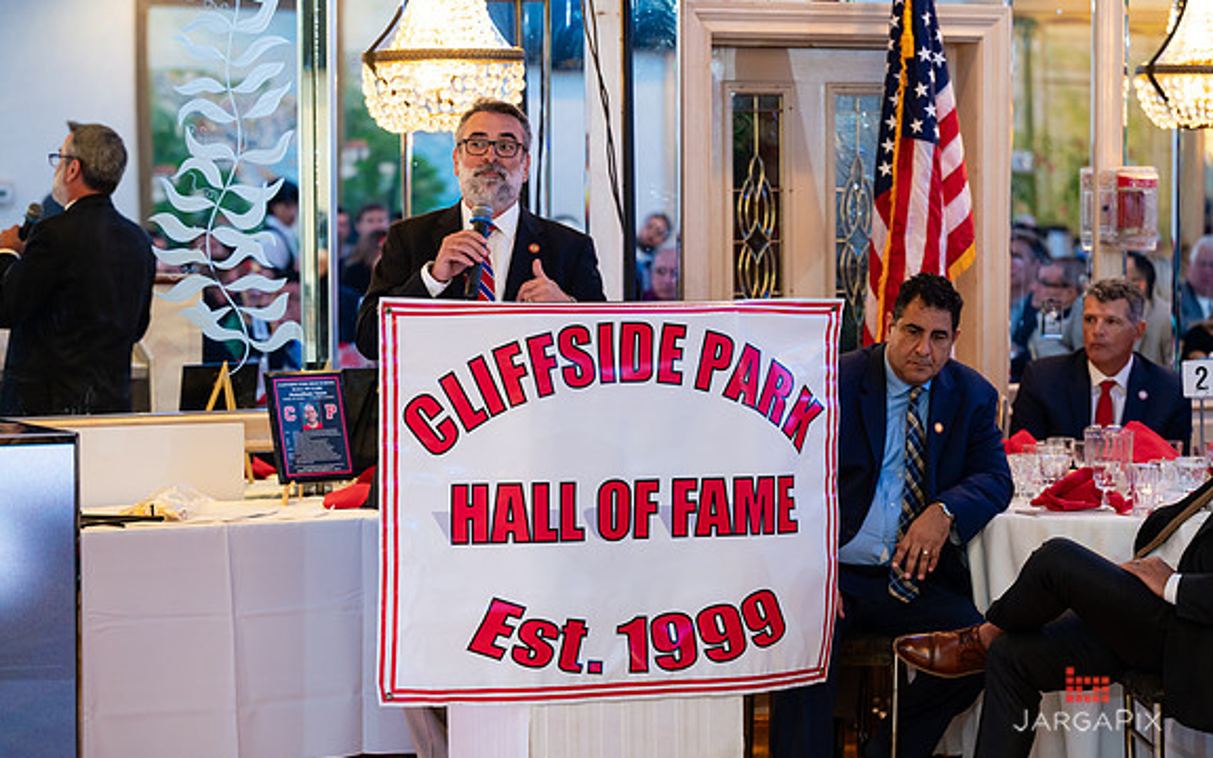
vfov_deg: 12.3
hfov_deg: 19.6
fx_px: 3504
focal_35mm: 106
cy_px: 371
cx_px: 604
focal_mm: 102
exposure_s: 1/125
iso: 1250
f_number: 3.2
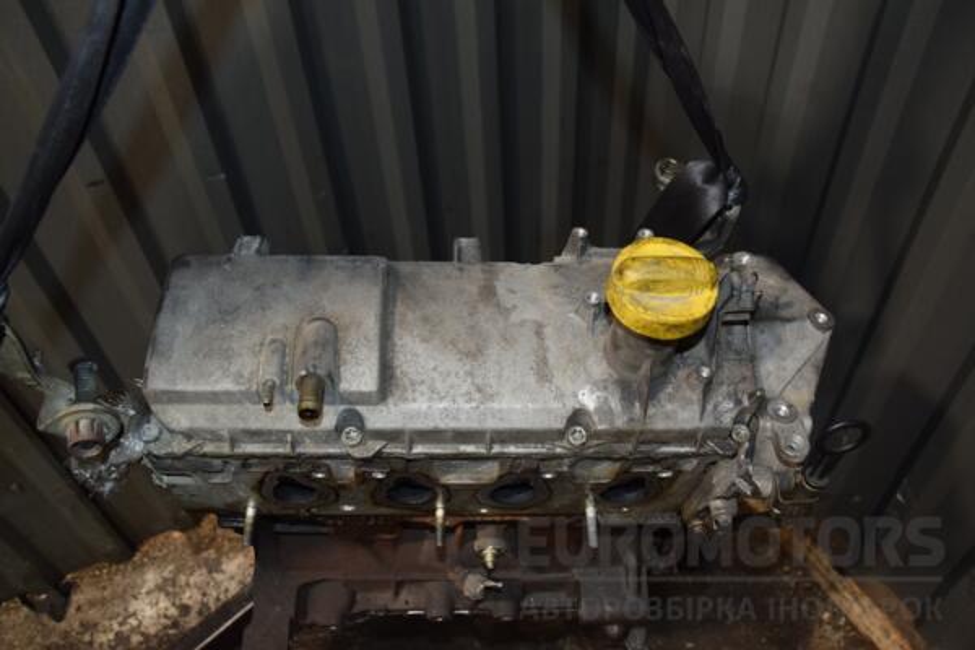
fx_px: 853
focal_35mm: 32
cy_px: 325
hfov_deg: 59.5
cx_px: 488
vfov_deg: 41.7
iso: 800
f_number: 5
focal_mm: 21
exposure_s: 1/60
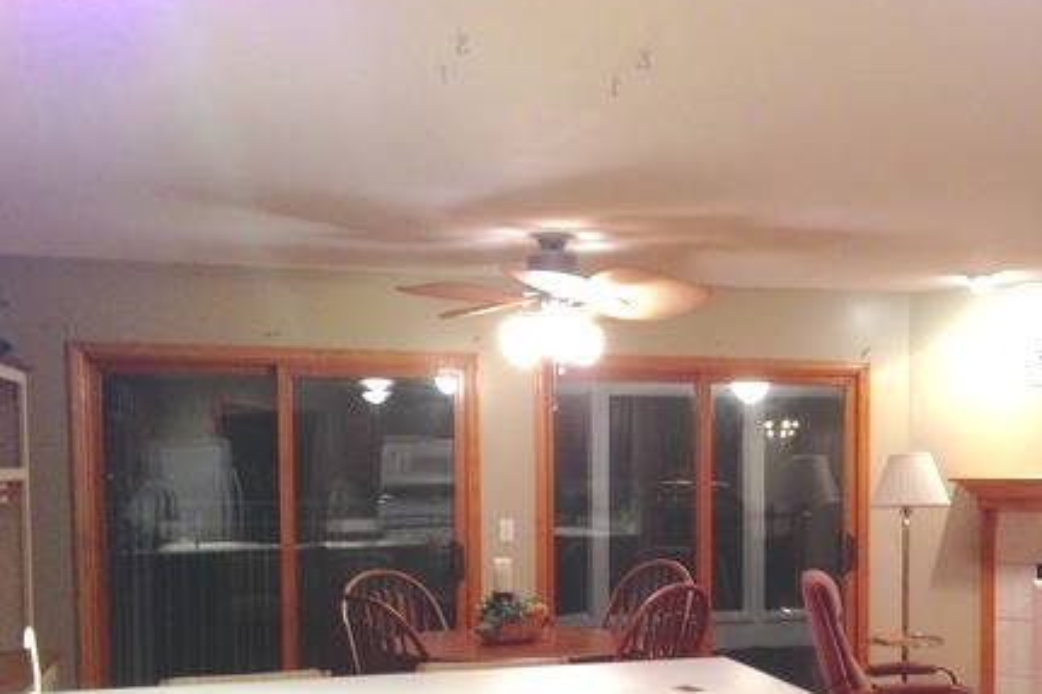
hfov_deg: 38.4
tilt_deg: -1.9
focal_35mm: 51
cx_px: 696
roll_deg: +0.0
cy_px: 549
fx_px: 1476
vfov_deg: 26.0
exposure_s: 1/20
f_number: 2.4
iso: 160
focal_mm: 4.12
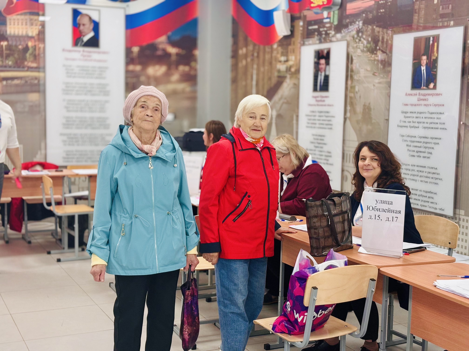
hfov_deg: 36.8
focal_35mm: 52
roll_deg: -1.5
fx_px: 705
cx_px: 234
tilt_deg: -6.8
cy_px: 176
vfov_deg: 28.0
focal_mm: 5.96
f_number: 1.6
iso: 125
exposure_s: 1/33
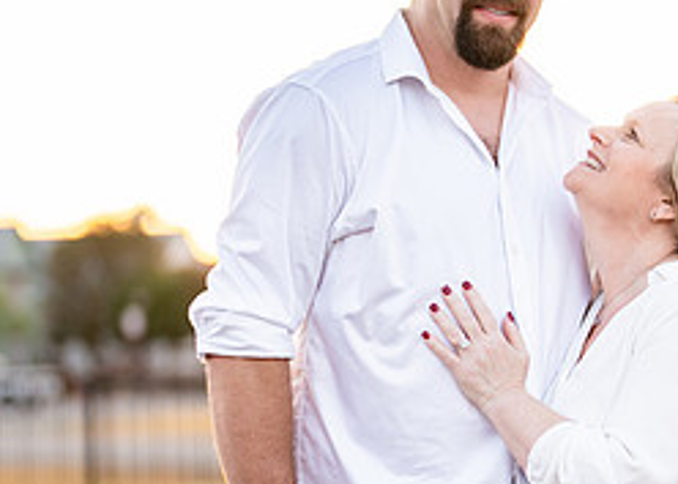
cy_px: 360
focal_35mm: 137
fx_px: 2637
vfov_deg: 10.5
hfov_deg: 14.6
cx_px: 517
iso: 200
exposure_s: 1/800
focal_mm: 50
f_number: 1.2
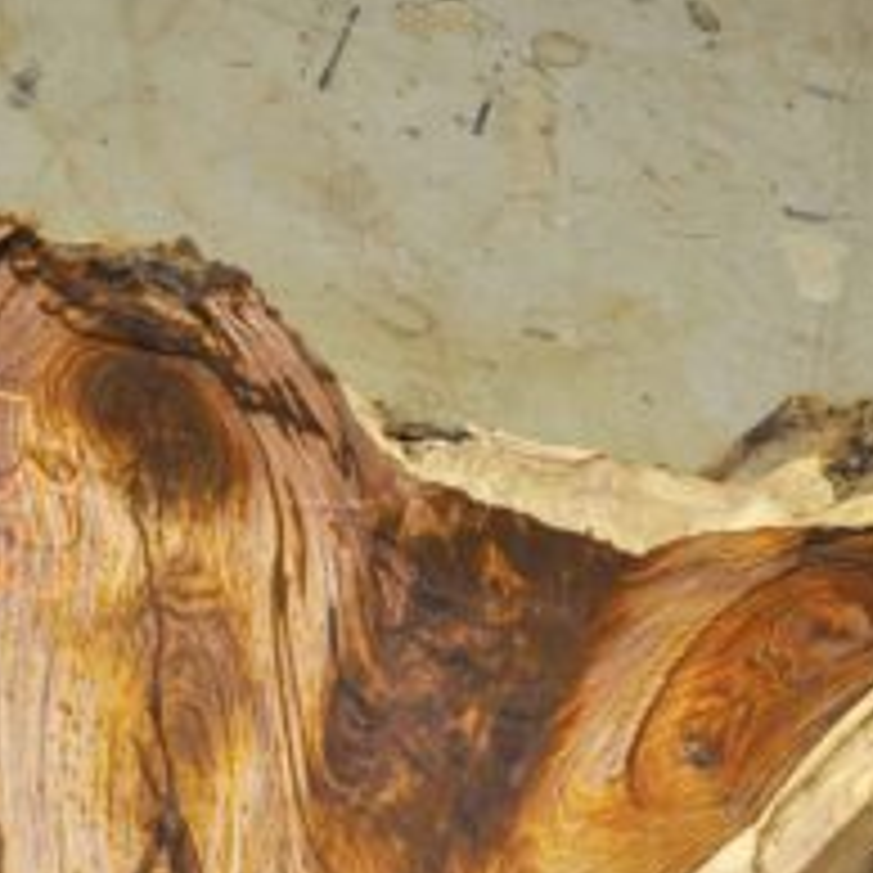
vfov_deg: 17.8
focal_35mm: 87
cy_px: 1314
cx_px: 288
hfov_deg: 19.9
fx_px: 2482
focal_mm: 22
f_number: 5
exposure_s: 1/100
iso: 400
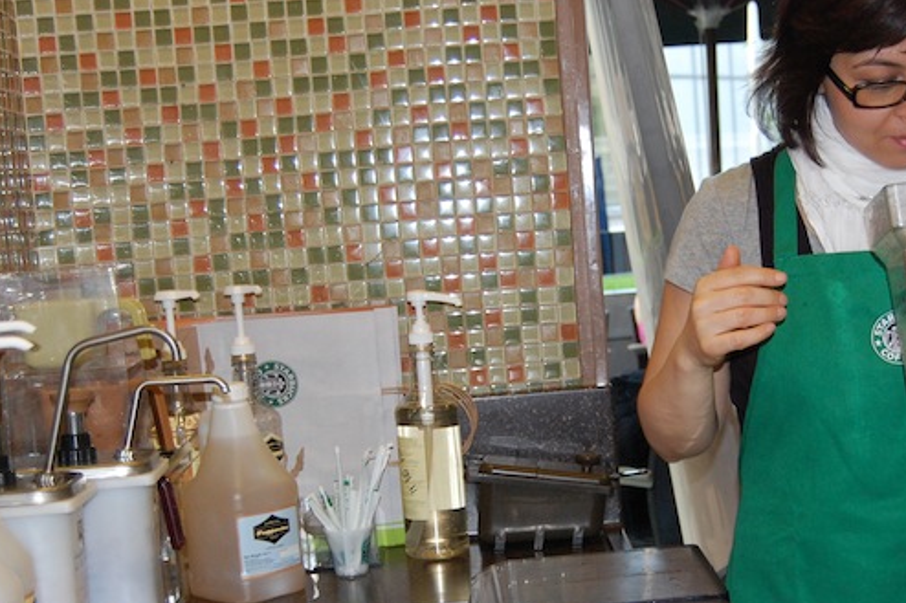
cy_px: 356
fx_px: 1711
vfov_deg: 20.0
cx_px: 537
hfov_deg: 29.6
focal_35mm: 68
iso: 800
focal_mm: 28
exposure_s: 1/50
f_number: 4.2
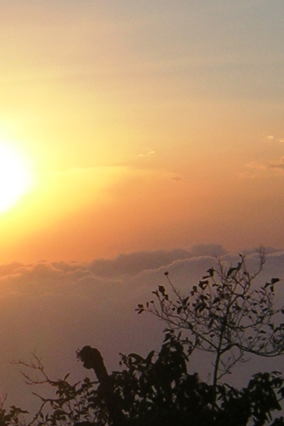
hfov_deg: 9.9
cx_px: -10
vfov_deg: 14.8
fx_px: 1633
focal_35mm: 138
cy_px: 326
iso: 100
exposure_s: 1/350
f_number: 6.4
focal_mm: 7.1
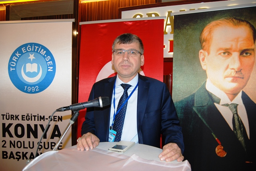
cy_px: 86
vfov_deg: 48.0
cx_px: 128
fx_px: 192
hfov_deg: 67.3
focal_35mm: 27
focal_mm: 18
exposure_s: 1/60
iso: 400
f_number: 4
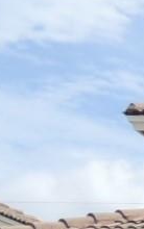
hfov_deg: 5.7
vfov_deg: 11.1
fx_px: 1159
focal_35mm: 185
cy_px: 261
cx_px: 644
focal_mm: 4.3
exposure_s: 1/1250
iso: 100
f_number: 3
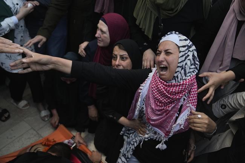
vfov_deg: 53.1
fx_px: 163
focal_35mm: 24
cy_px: 82
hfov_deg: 73.8
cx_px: 122
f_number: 2.8
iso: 640
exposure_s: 1/1250
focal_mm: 24
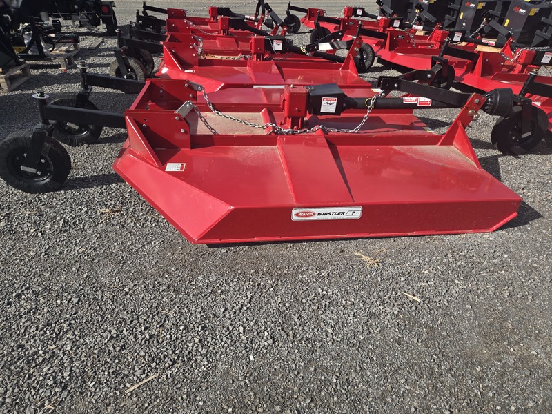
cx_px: 276
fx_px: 367
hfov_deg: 73.9
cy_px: 207
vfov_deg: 58.9
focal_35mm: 23
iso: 25
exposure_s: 1/1700
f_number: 1.8
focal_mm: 5.4
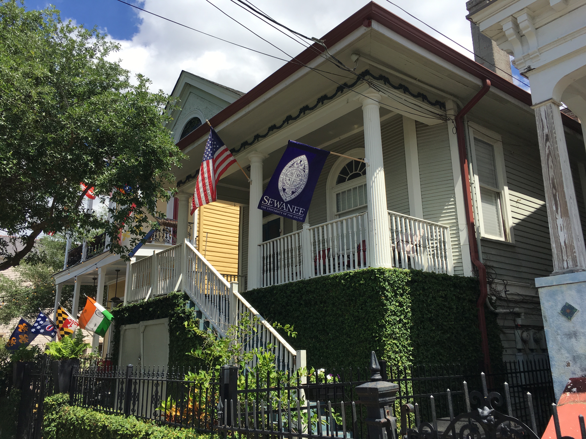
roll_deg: +0.1
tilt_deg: +15.7
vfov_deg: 48.2
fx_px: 491
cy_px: 220
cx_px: 293
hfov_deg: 61.7
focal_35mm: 29
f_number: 2.2
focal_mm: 4.15
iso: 25
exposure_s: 1/1399
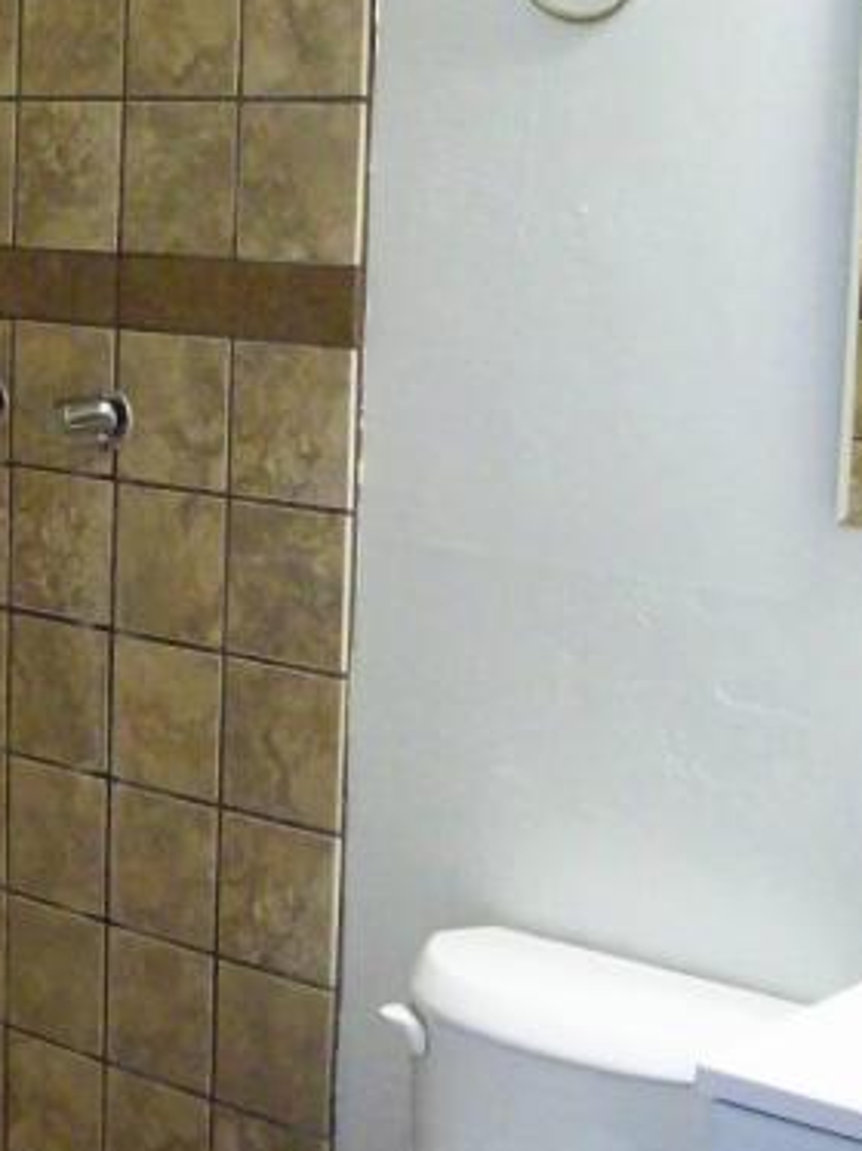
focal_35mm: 74
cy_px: 582
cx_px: 219
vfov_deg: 26.3
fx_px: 2460
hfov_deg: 19.7
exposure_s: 1/64
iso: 450
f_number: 2.7
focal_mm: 6
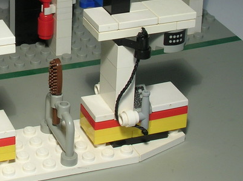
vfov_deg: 13.0
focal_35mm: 112
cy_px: 7
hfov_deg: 17.3
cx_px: 18
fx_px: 785
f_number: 5.6
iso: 50
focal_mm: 8.4
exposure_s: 1/11.4
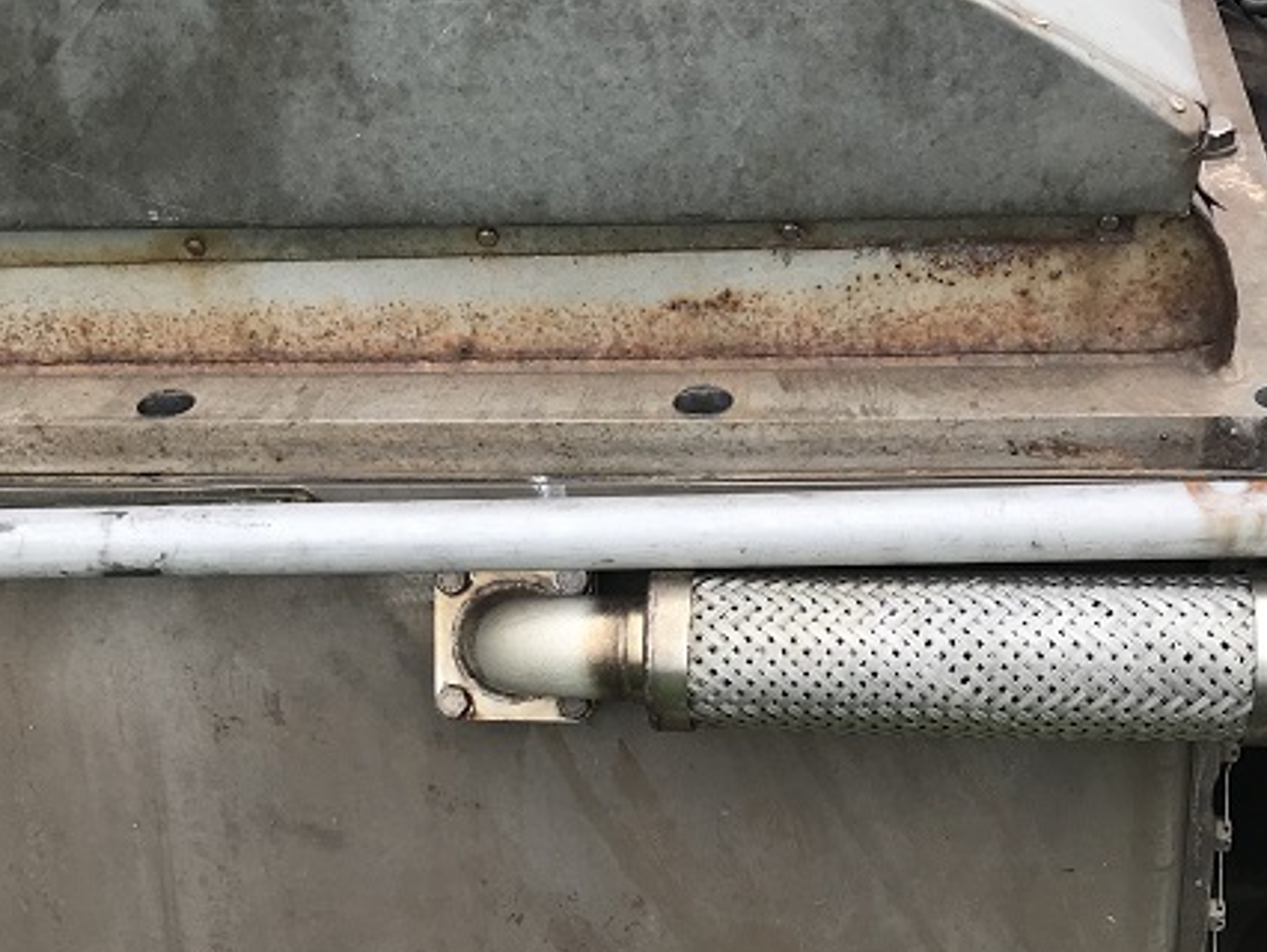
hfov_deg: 36.1
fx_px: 1941
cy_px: 701
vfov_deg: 27.2
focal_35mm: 53
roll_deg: +5.6
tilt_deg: -38.7
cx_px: 608
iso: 20
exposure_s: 1/626
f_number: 1.8
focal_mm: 3.99
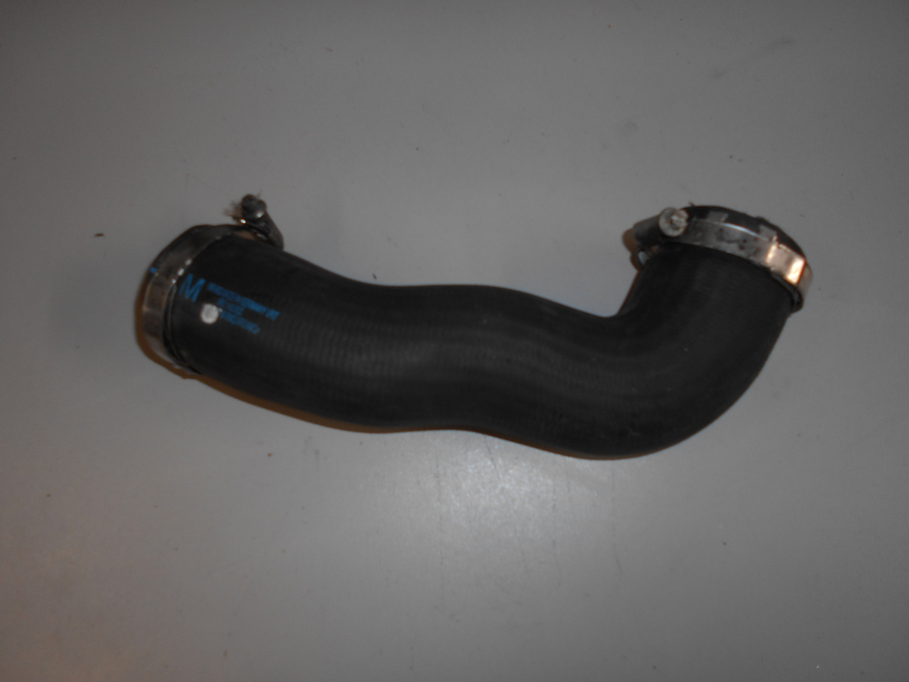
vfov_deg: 53.1
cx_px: 454
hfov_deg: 67.3
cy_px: 341
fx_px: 683
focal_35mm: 26
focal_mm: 4.6
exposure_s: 1/25
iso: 80
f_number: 3.2
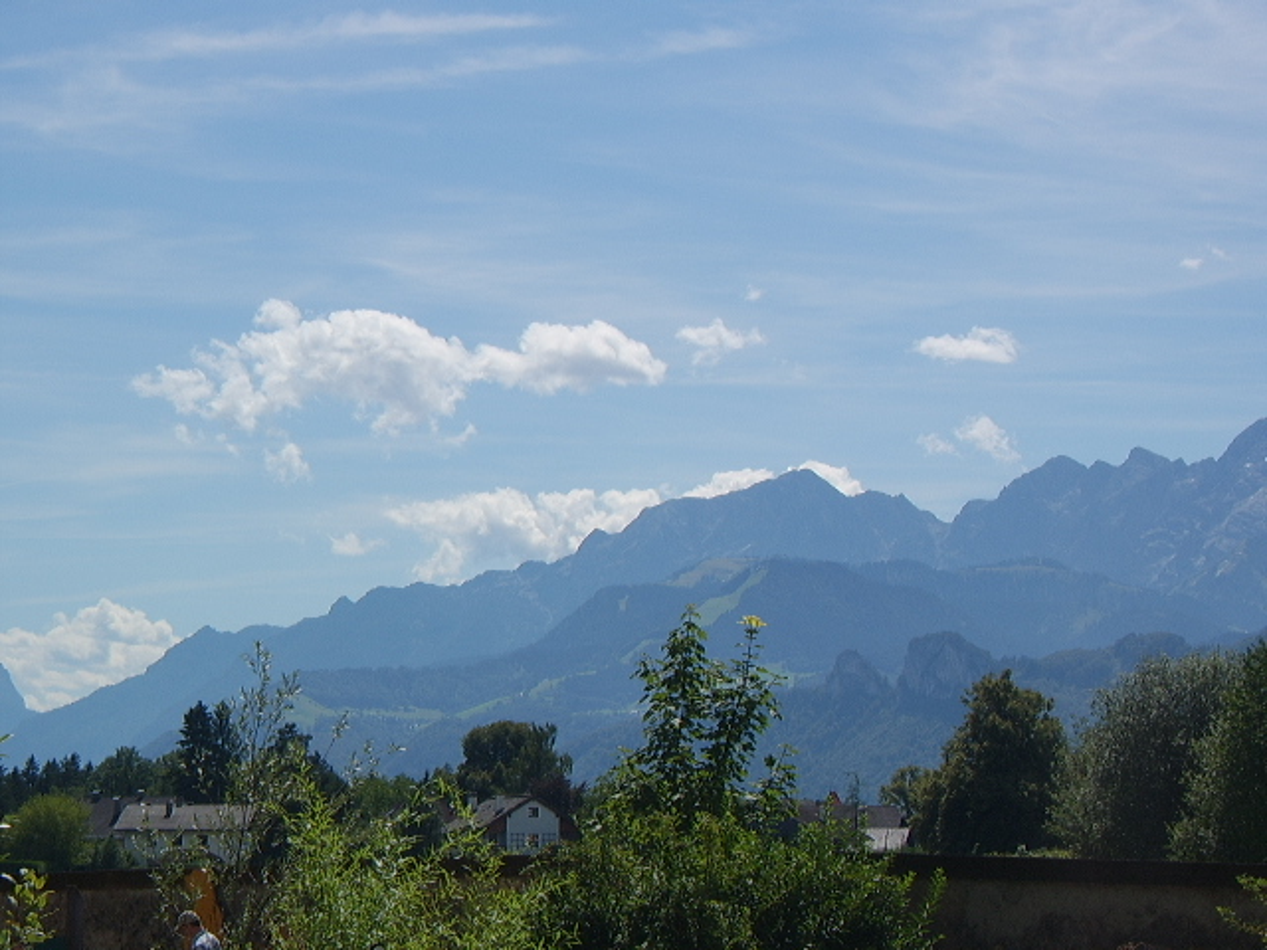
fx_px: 3184
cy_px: 475
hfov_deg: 22.5
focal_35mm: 87
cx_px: 634
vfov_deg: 17.0
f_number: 9.5
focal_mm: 22.74
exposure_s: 1/176
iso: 50
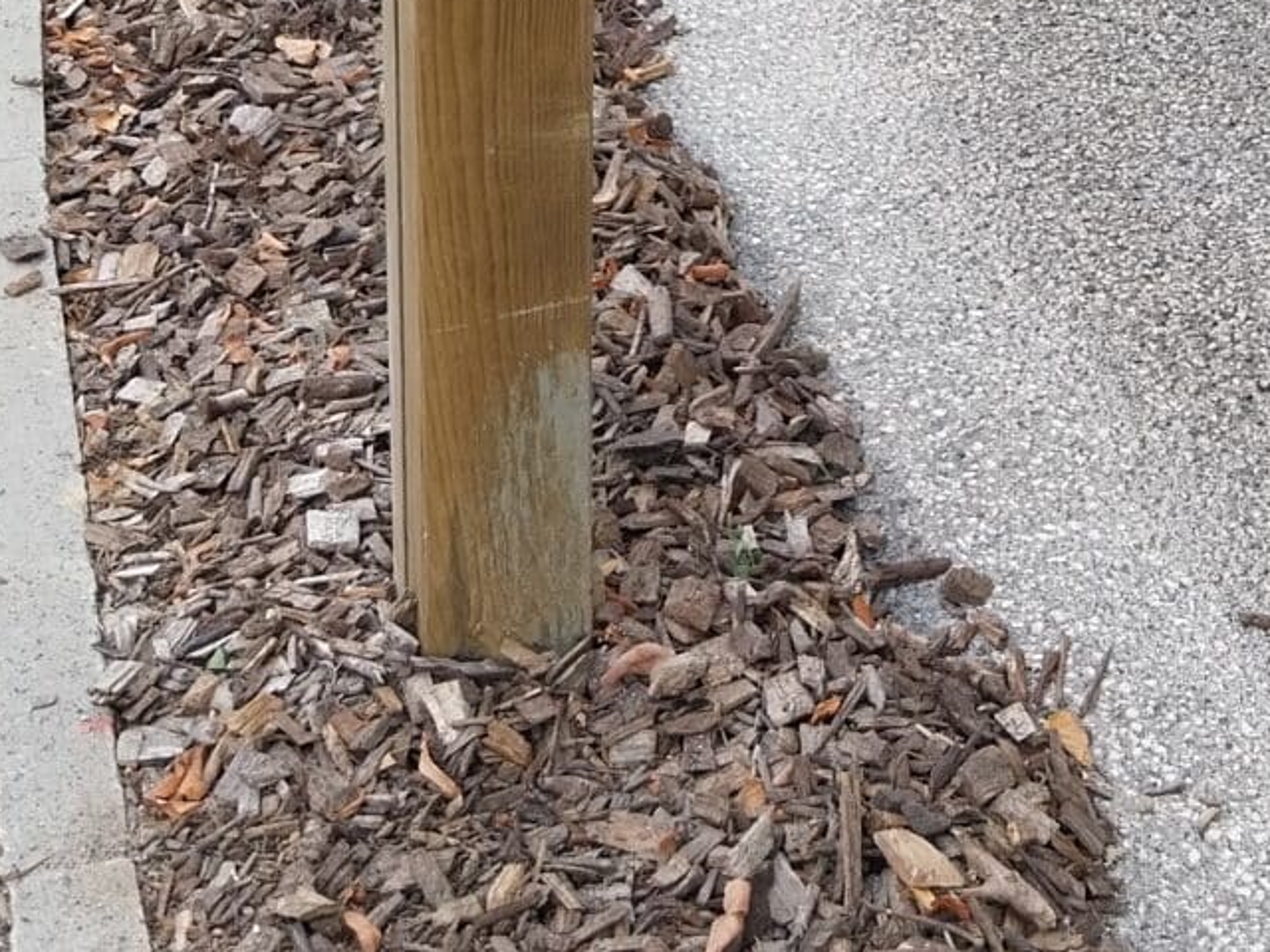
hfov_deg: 24.4
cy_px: -252
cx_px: 1103
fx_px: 2862
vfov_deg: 17.8
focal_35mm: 78
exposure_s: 1/555
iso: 25
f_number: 1.8
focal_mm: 4
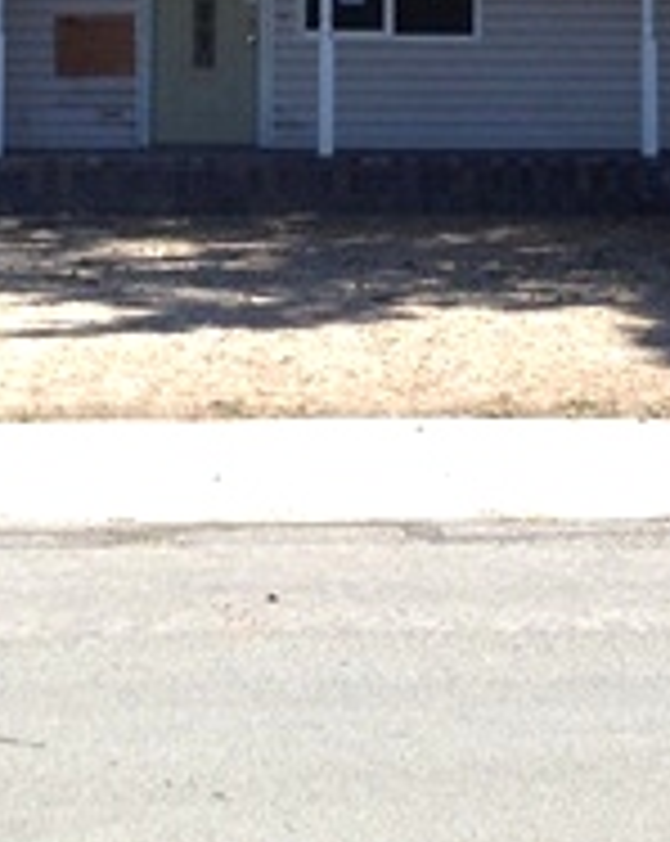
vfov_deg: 15.8
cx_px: 238
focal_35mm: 117
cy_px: -171
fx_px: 2907
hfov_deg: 13.1
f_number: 2.4
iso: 50
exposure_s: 1/665
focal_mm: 4.28
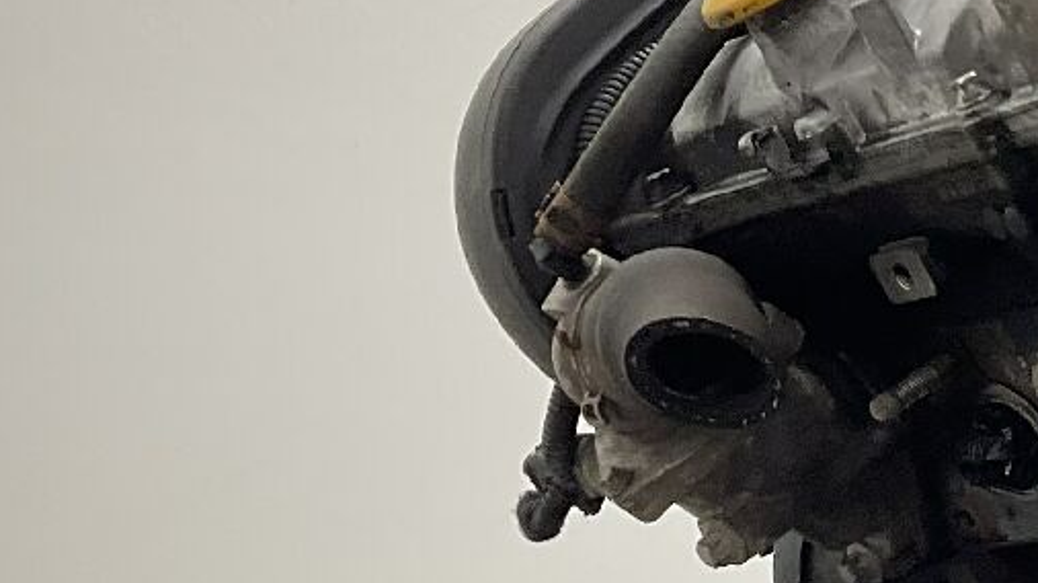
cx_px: 1422
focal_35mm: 120
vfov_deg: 10.1
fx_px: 3301
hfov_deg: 16.7
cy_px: 460
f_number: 1.8
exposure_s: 1/50
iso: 50
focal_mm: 3
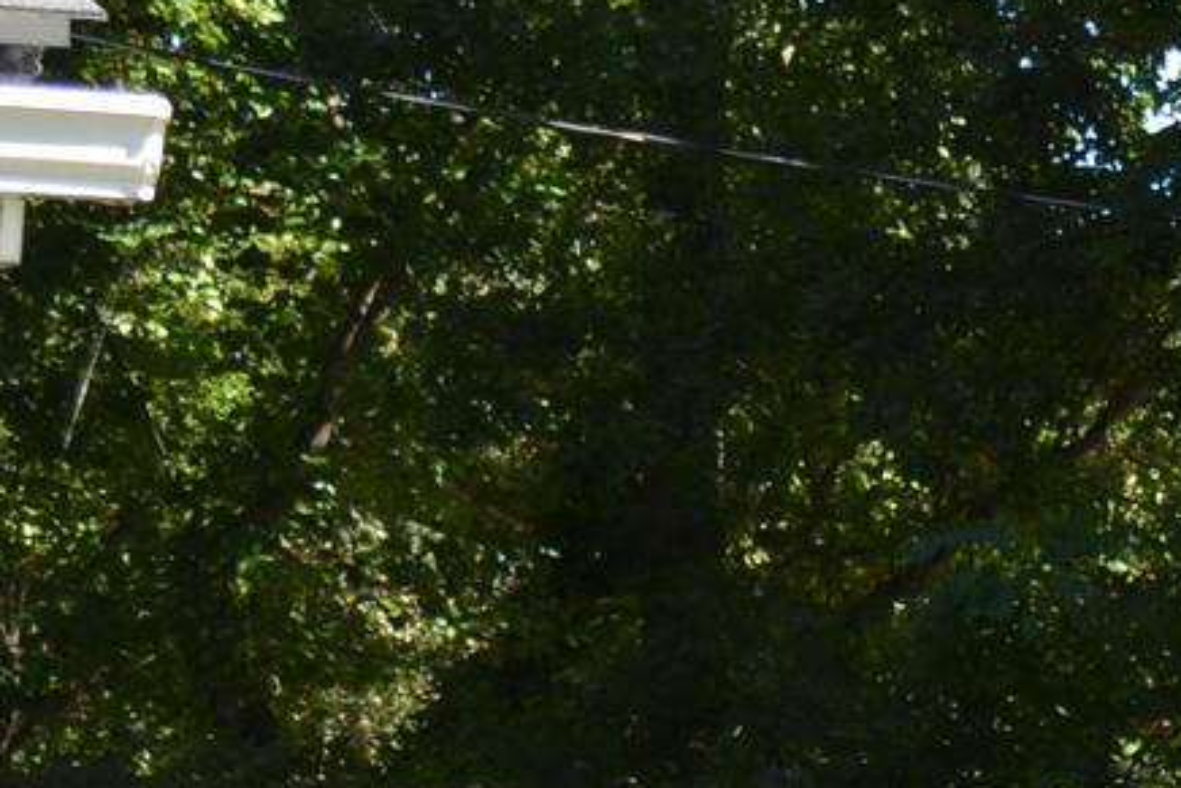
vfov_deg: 7.4
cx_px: 1083
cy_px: 1274
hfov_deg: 11.2
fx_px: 6005
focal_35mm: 183
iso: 100
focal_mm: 26
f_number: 4.2
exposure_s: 1/160
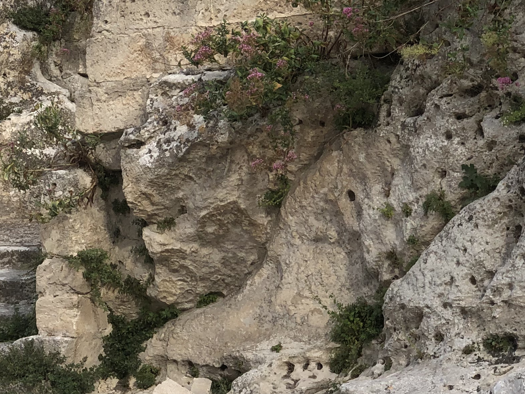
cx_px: 9
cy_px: 158
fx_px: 2032
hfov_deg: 14.5
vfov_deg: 11.1
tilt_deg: +2.3
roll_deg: +1.5
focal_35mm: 134
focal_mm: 6
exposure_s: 1/253
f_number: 2.4
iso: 16
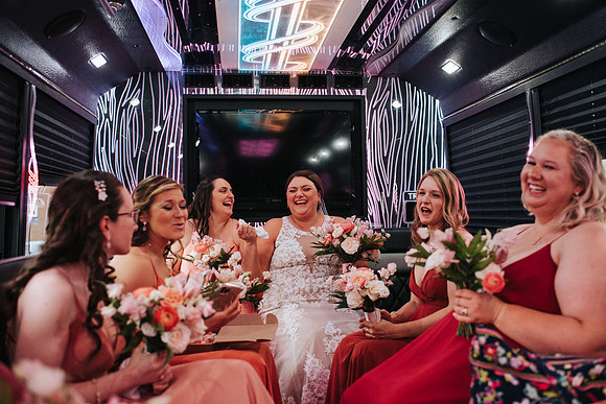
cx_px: 316
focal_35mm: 37
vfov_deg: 36.4
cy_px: 193
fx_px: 616
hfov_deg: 52.4
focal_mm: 35
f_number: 2.8
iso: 1000
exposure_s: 1/200
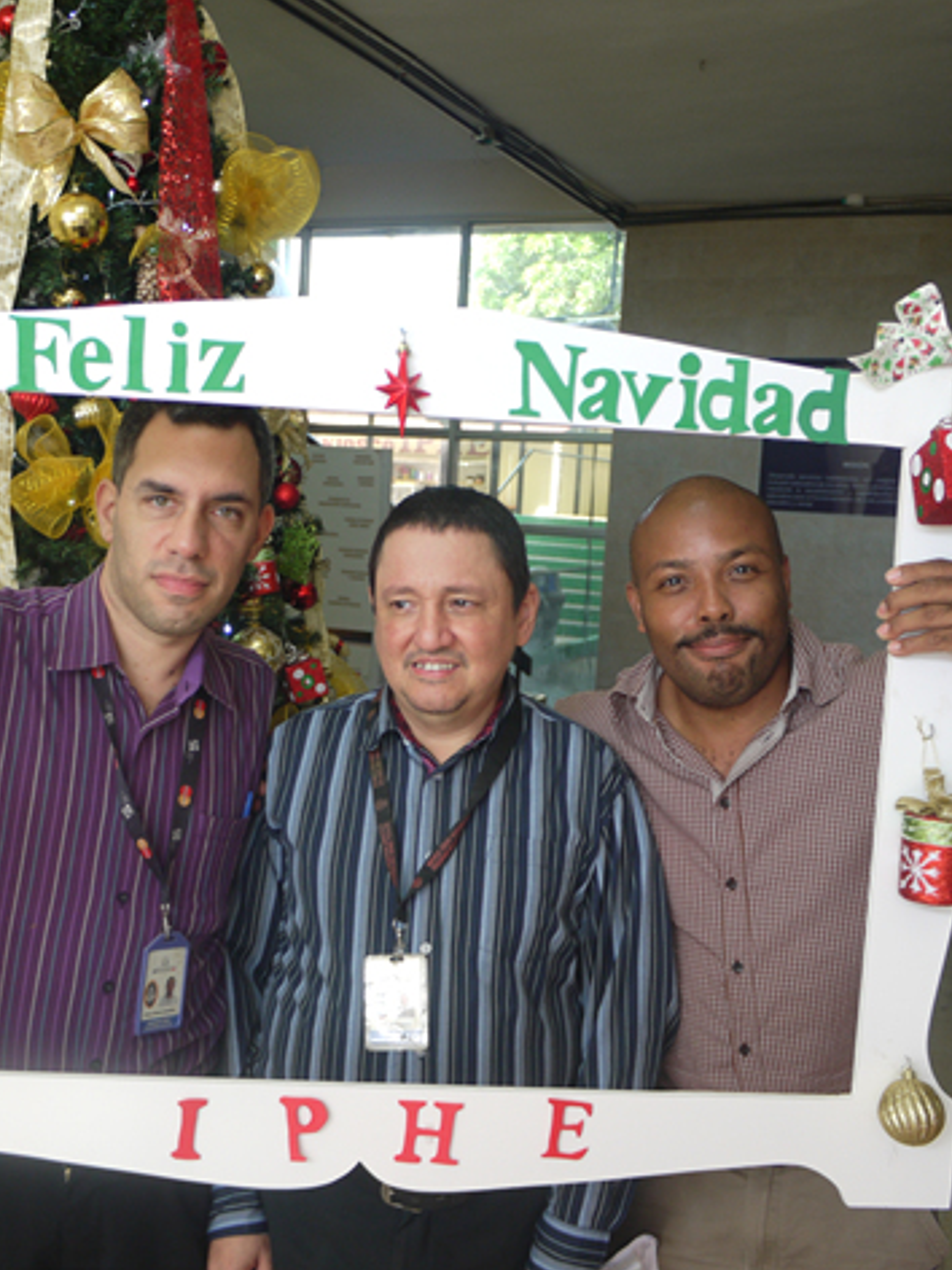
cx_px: 403
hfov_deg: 37.6
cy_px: 627
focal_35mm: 38
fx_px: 1393
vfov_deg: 49.0
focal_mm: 14
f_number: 3.5
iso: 160
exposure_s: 1/30
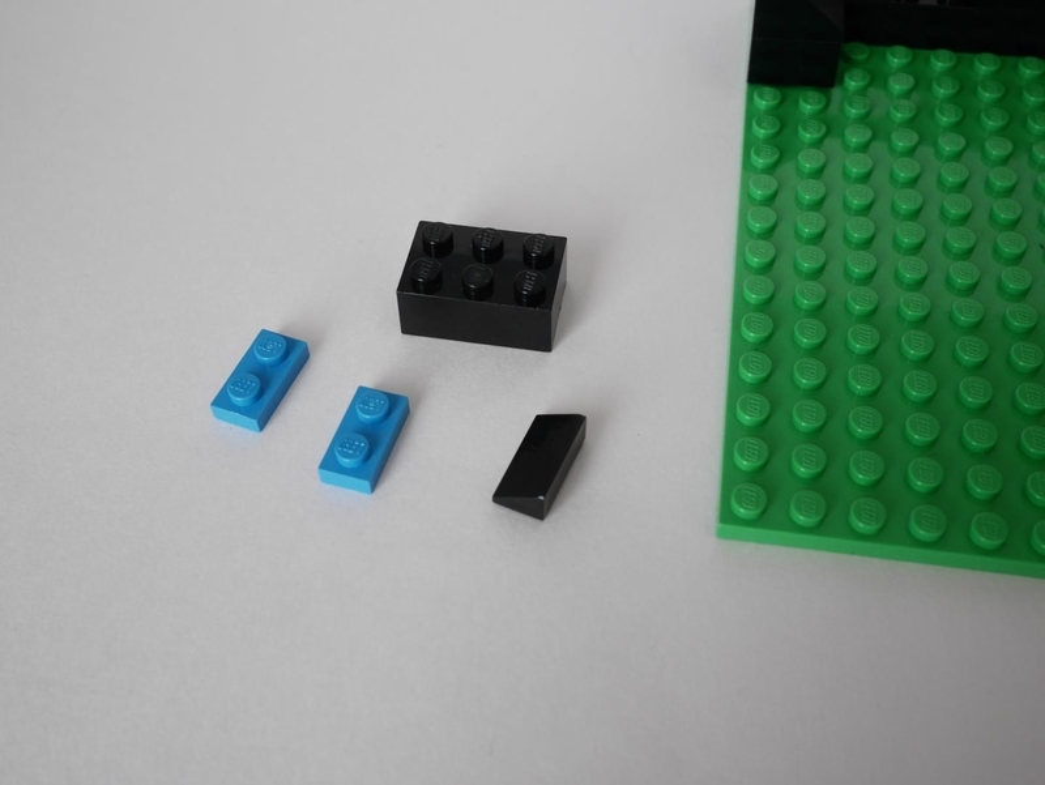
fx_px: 1208
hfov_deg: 46.8
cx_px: 522
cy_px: 392
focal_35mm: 40
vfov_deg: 36.0
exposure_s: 1/60
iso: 400
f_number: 6.3
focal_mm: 20
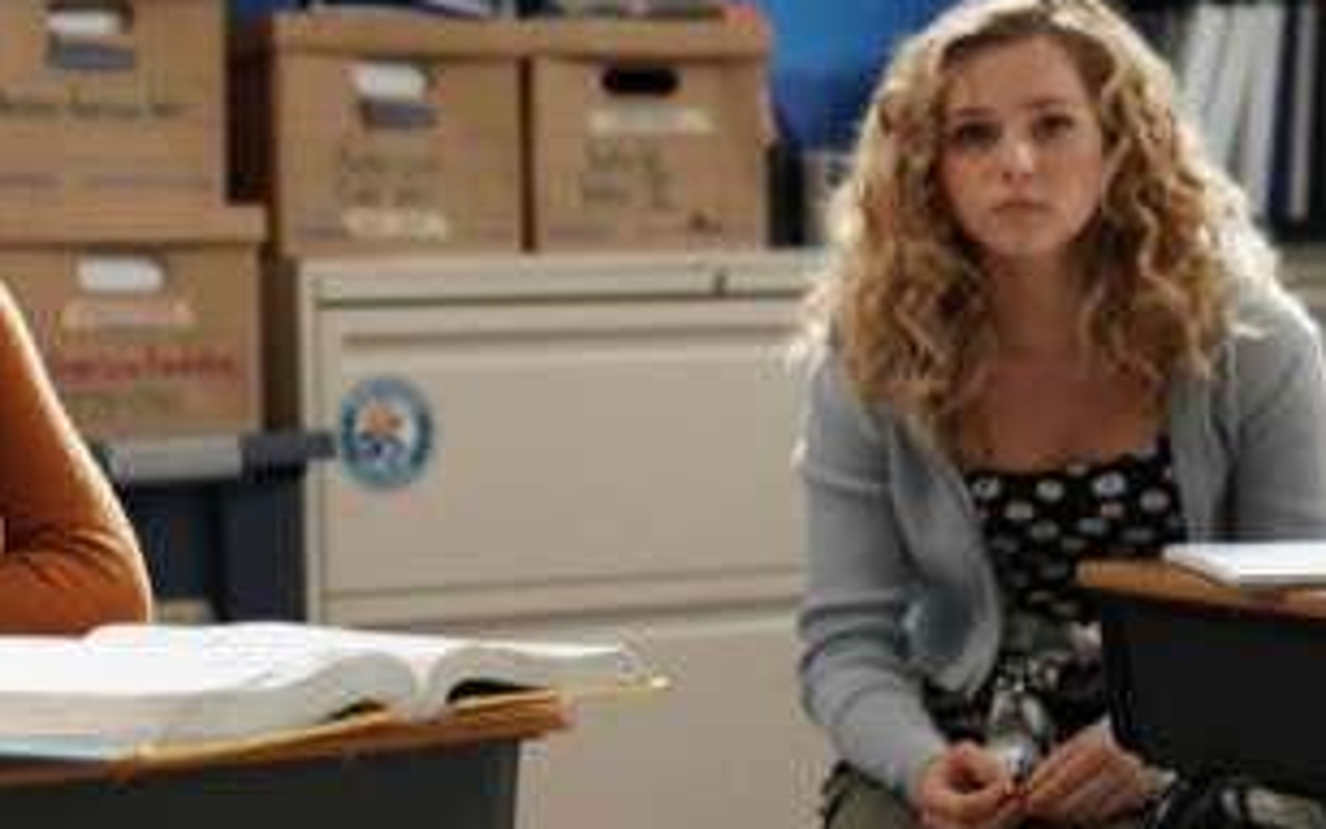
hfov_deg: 17.9
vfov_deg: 11.3
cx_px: 315
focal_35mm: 116
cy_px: 270
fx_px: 4193
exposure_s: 1/125
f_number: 2.8
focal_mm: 70
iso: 5000
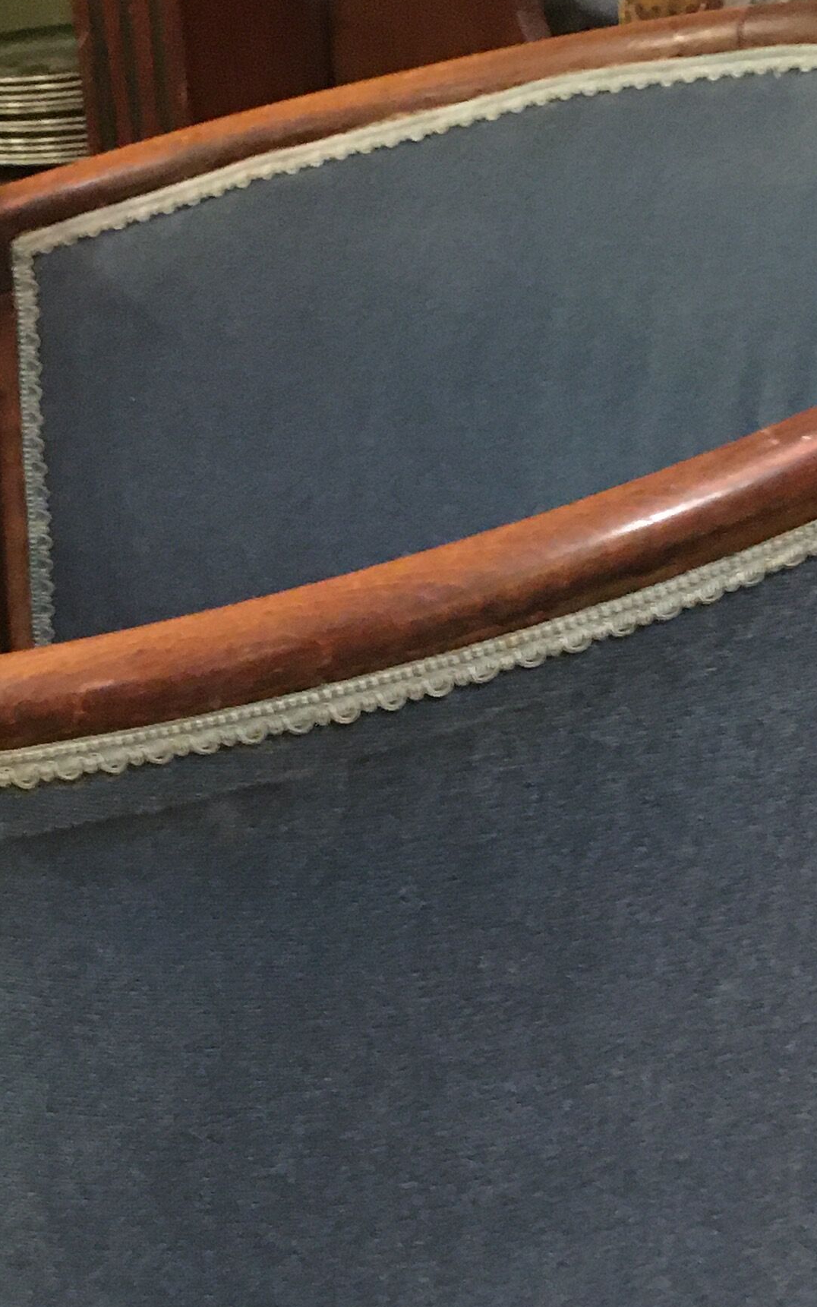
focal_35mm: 72
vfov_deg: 28.3
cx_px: 345
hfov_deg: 18.1
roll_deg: +2.5
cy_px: 916
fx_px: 2564
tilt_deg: -28.5
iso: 500
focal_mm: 4.15
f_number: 2.2
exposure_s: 1/17
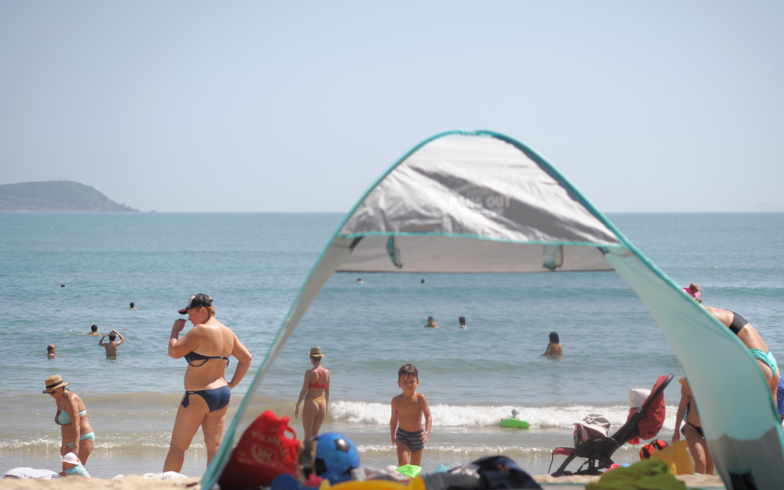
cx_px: 419
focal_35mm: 117
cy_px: 297
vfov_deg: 11.2
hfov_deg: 17.8
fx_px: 2500
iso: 200
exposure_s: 1/1250
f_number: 4.2
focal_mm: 95
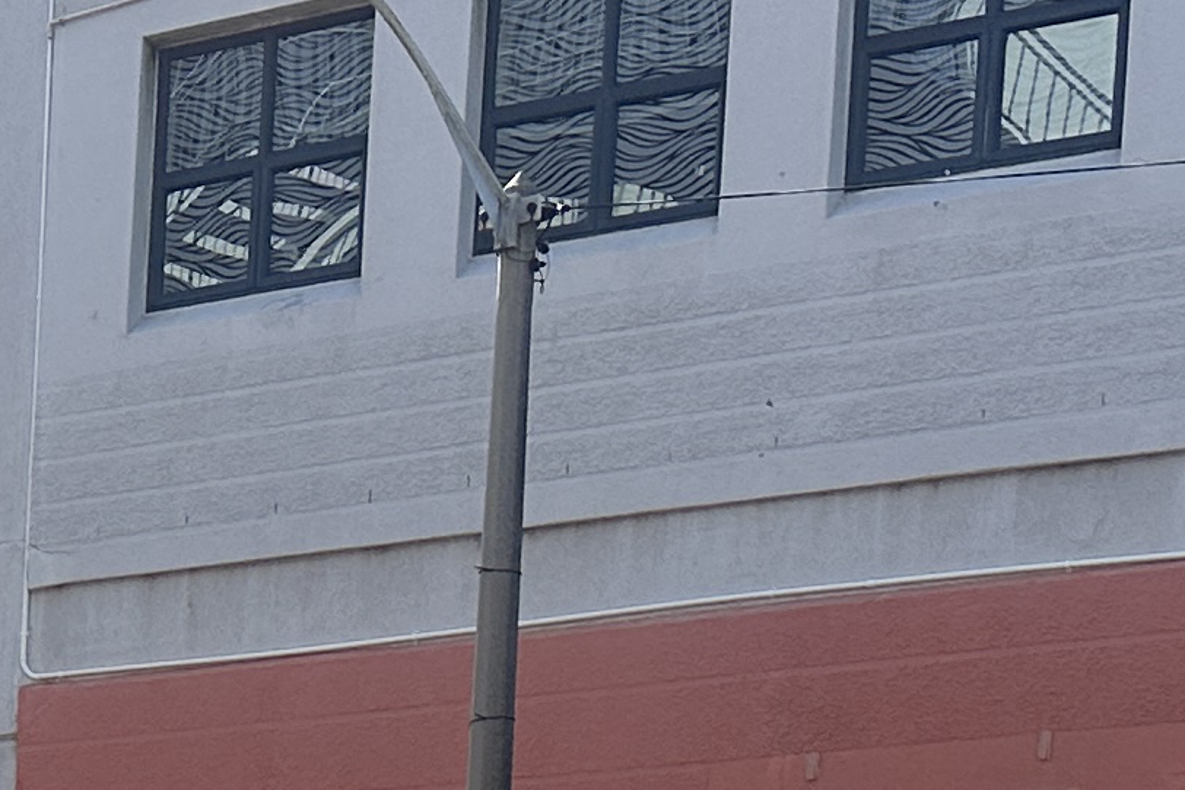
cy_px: 1622
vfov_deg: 10.1
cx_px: -315
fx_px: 4081
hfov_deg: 15.8
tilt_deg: -2.7
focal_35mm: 124
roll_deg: -1.9
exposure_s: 1/3247
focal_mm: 6.86
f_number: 1.78
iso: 80
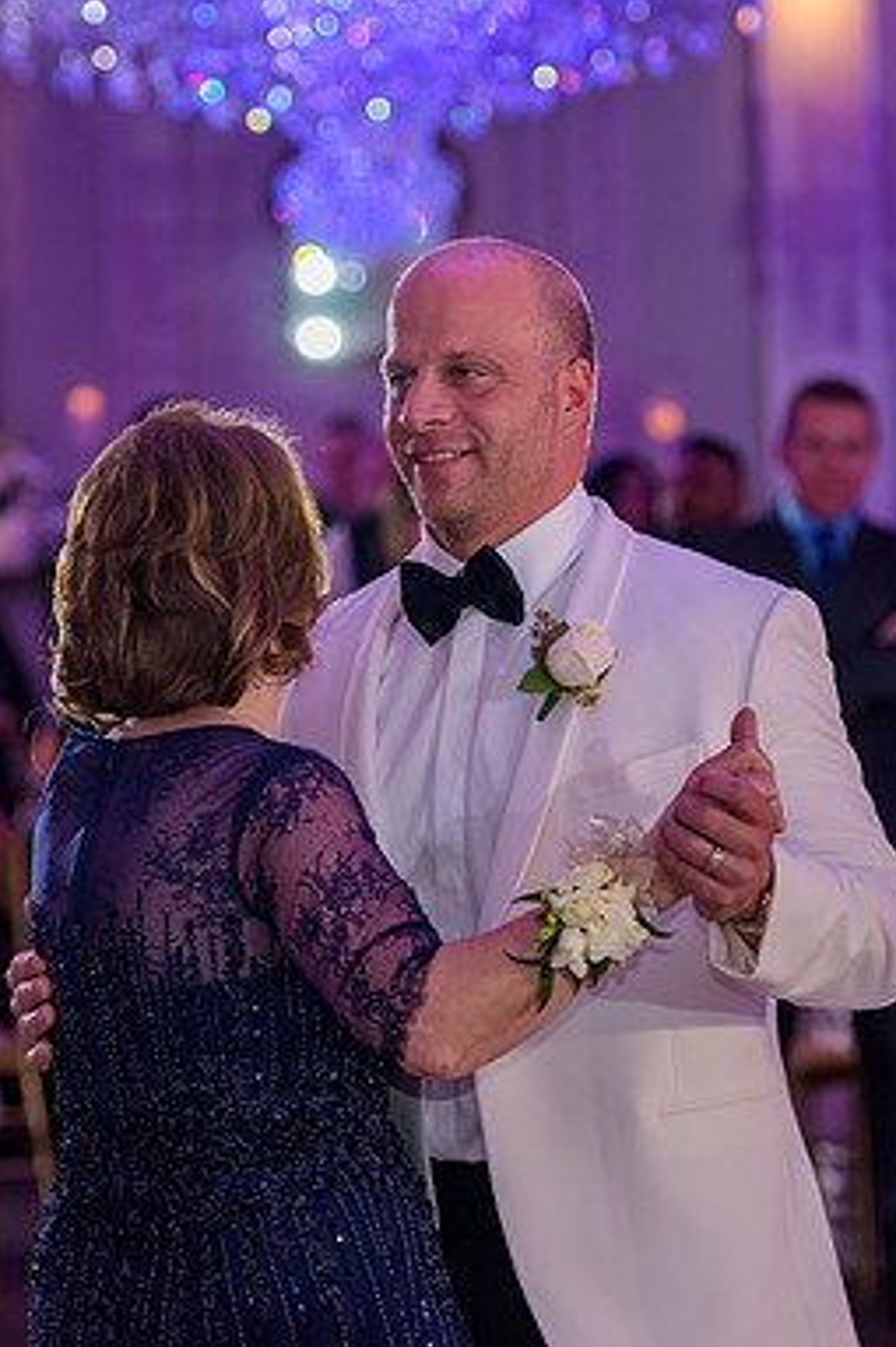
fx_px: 5941
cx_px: 506
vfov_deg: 12.9
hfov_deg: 8.6
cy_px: 677
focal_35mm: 159
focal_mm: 105
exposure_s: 1/125
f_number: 3.2
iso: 1600
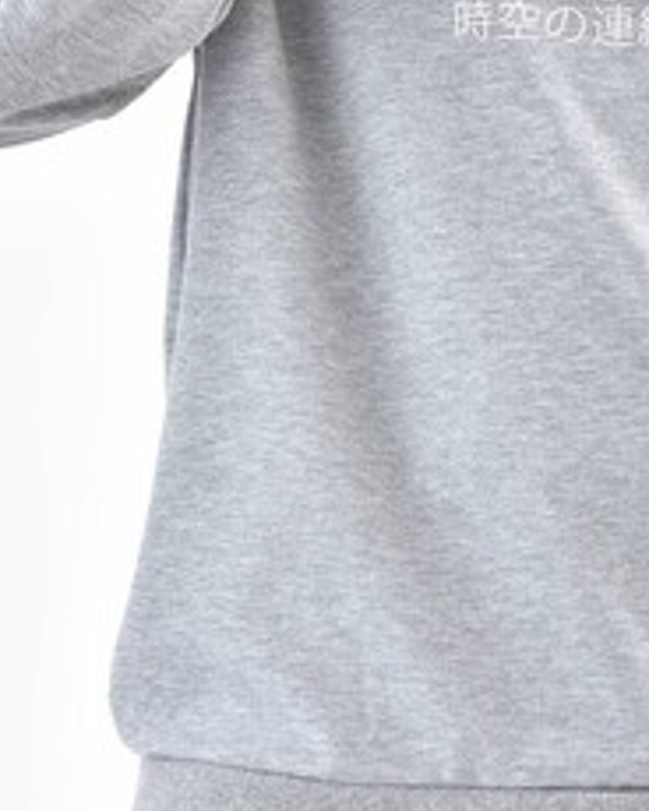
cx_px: 564
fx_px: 10036
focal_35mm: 418
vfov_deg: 4.6
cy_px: 215
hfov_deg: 3.7
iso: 100
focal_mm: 190
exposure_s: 1/160
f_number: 7.1
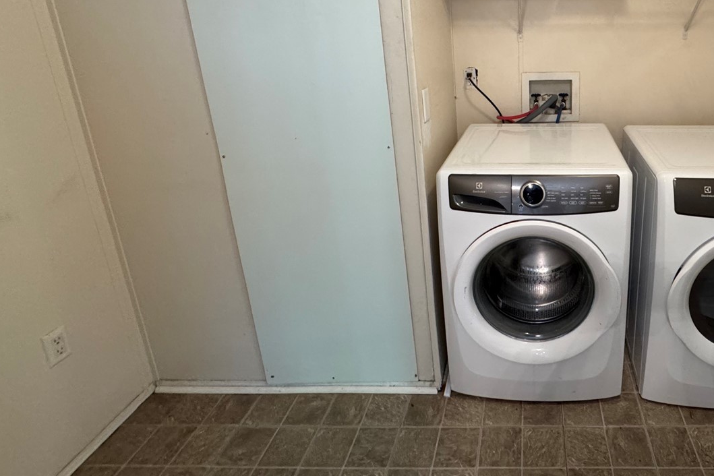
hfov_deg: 73.8
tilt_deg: -15.8
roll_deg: +0.0
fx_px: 436
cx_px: 523
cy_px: 131
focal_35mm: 22
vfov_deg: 55.0
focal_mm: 2.22
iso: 400
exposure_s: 1/60
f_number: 2.2
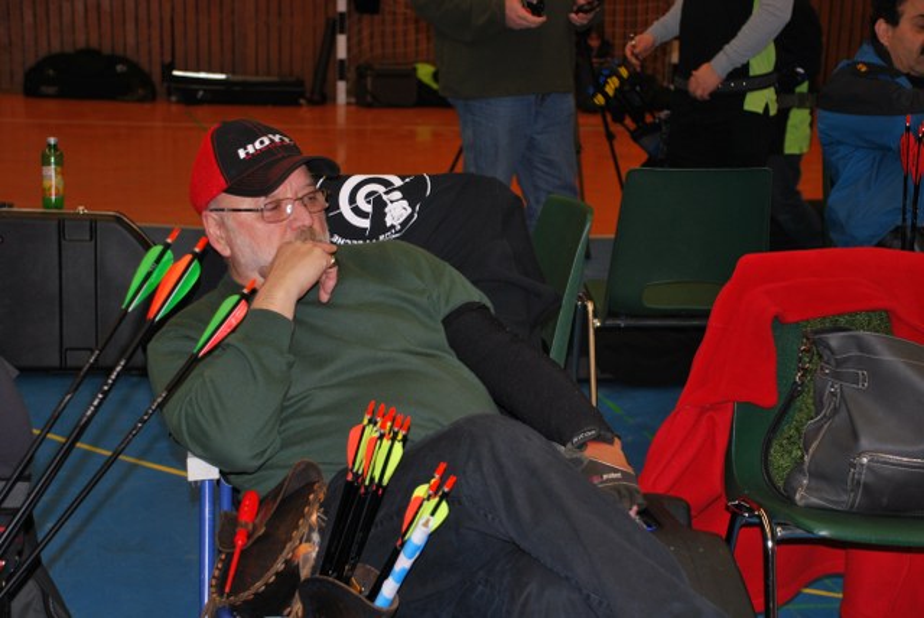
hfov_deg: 27.0
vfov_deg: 18.2
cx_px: 462
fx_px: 1927
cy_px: 309
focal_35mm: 75
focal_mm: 50
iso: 220
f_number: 5
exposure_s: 1/60
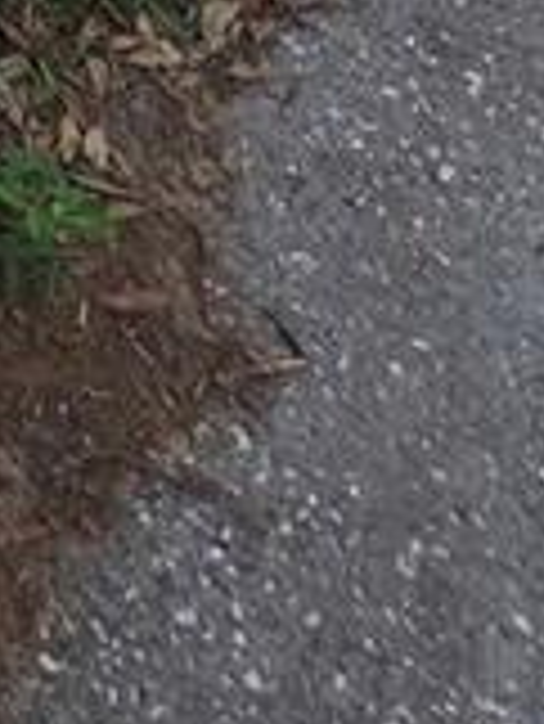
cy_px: -1340
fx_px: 2030
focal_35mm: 97
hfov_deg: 12.0
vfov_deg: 12.0
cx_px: -800
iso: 40
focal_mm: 2.2
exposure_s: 1/553
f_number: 1.9
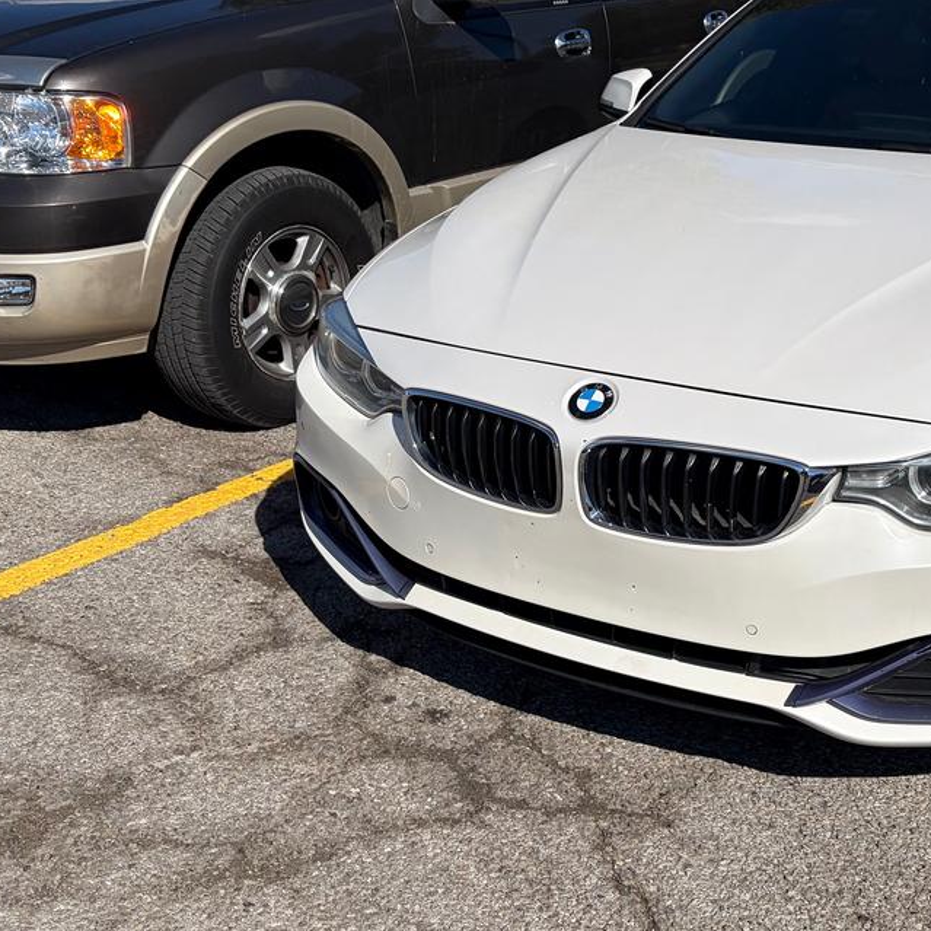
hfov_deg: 36.4
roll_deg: +0.4
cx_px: 615
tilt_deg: -15.7
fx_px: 1400
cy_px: 418
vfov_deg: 36.8
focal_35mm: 46
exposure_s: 1/7813
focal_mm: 5.96
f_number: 1.6
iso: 50
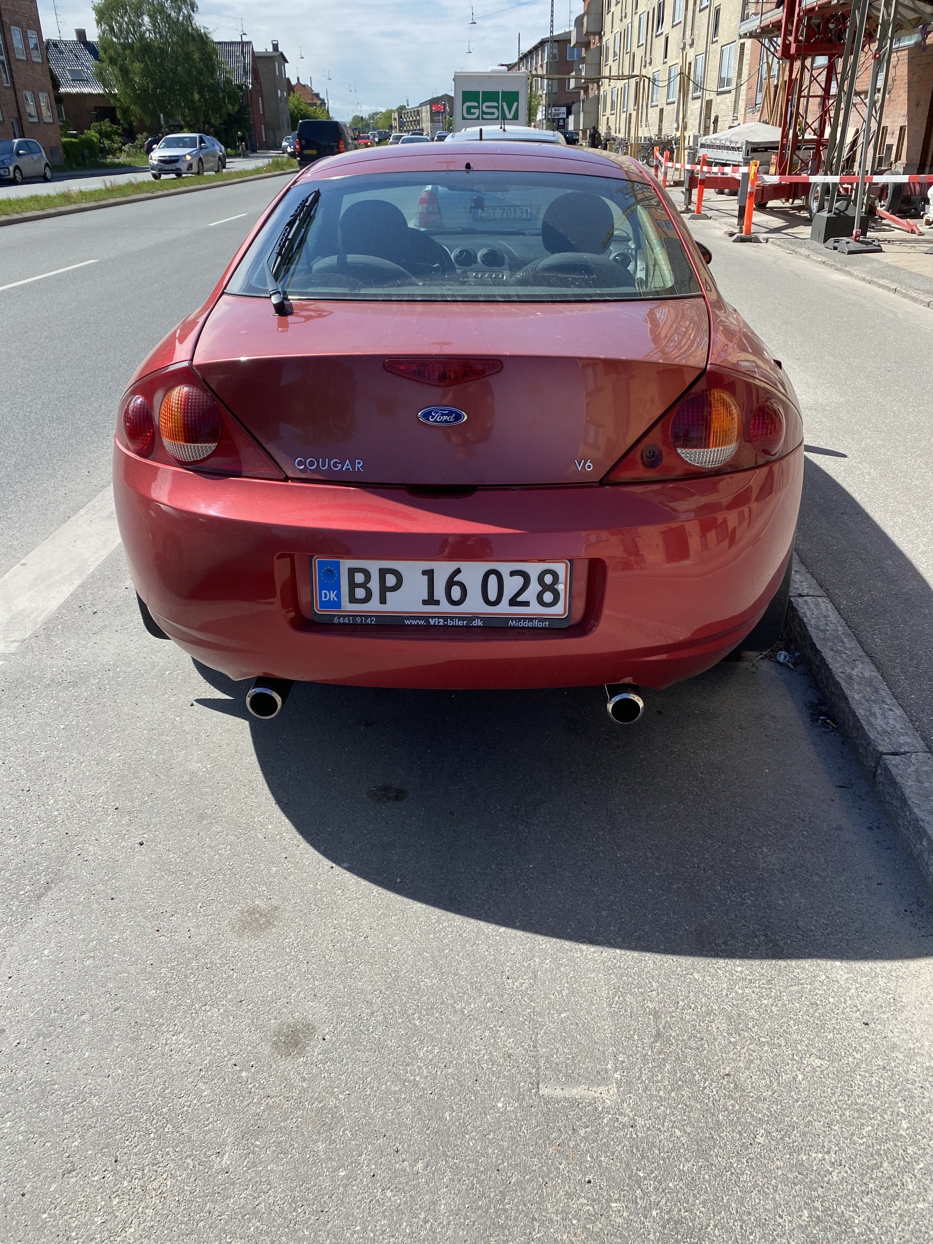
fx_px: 934
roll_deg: +0.2
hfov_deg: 53.1
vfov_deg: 67.3
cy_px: 622
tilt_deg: -24.8
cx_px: 466
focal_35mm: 26
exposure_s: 1/1808
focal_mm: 4.25
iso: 32
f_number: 1.8
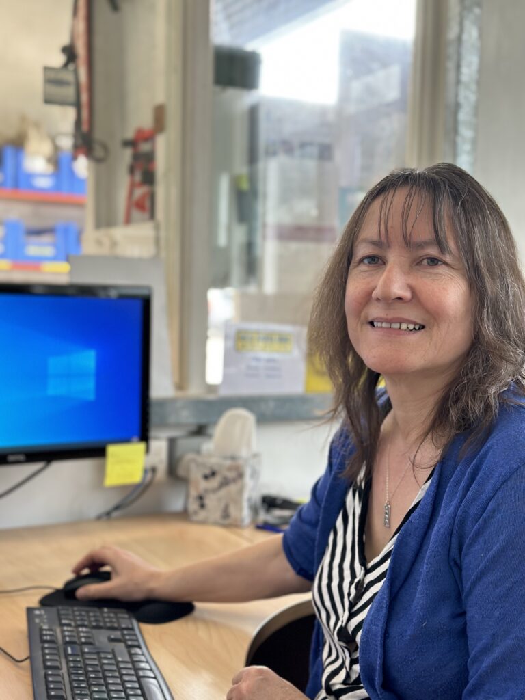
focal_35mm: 48
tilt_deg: -3.6
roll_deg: -0.4
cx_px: 262
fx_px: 971
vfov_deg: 39.7
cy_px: 350
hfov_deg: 30.3
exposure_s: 1/100
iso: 160
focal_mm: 6.86
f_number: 1.78
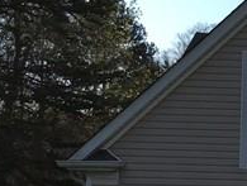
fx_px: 1087
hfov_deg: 11.3
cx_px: 551
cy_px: 200
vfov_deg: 9.7
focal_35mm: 152
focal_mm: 4.15
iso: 25
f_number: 2.2
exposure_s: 1/1131
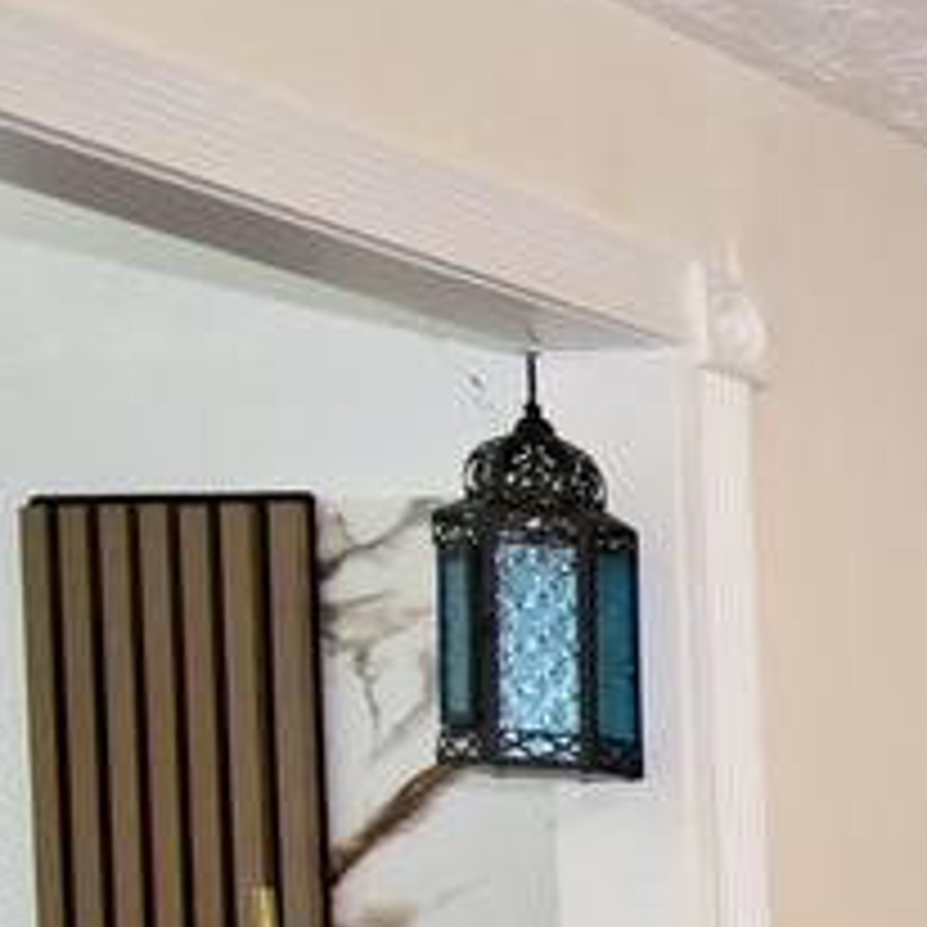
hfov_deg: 11.3
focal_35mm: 89
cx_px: 2794
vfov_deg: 18.0
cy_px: 1269
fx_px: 2696
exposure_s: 1/60
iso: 900
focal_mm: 10
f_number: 4.5
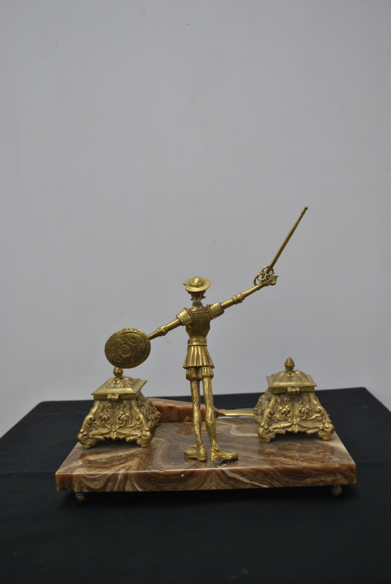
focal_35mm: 33
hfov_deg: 40.1
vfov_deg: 57.2
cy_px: 292
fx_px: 536
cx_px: 196
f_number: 3.8
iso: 400
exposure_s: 1/50
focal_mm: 22
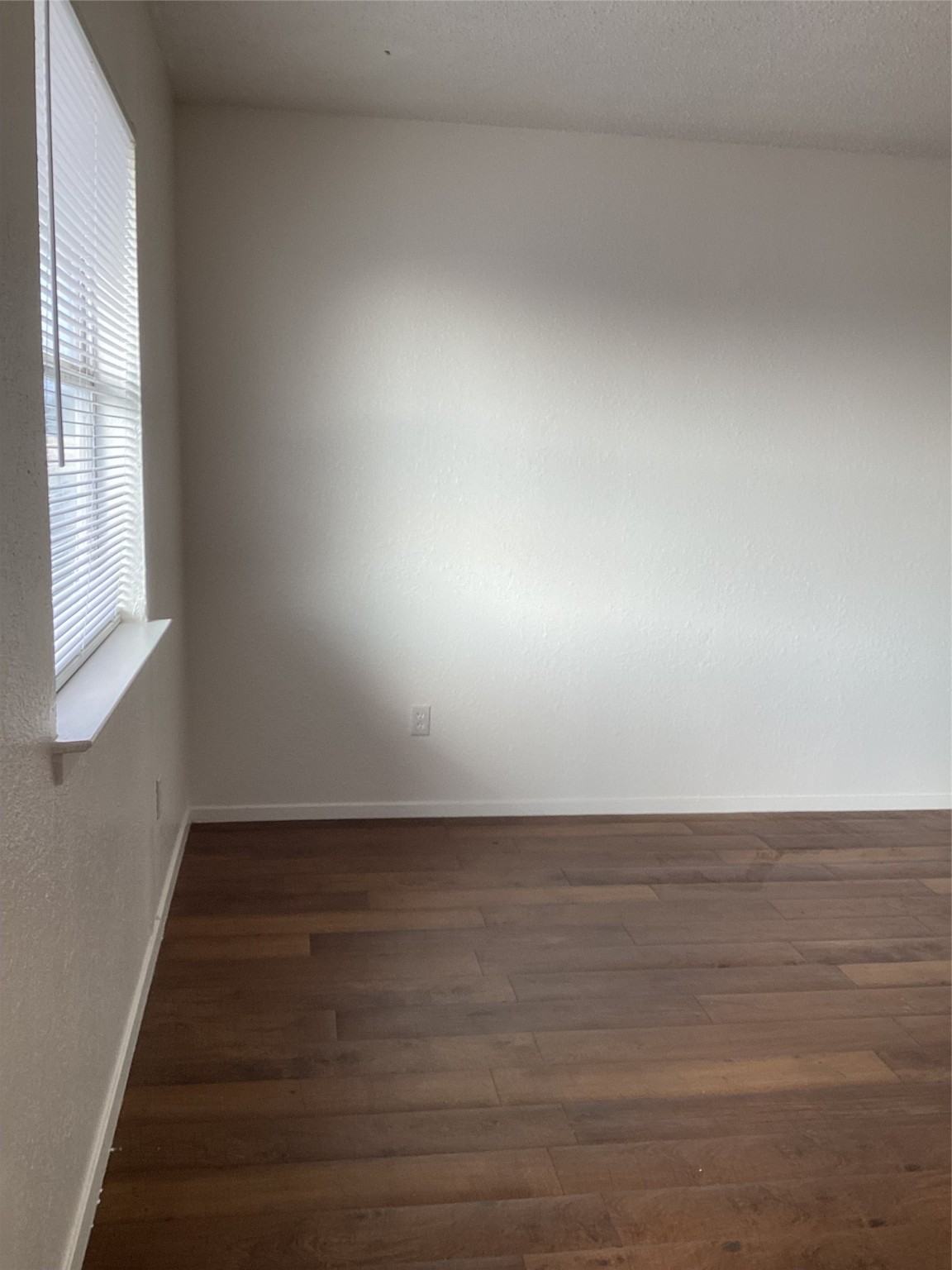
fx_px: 1137
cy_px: 635
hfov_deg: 45.4
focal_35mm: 31
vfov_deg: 58.4
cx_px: 476
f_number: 2.4
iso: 40
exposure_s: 1/120
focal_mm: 3.3
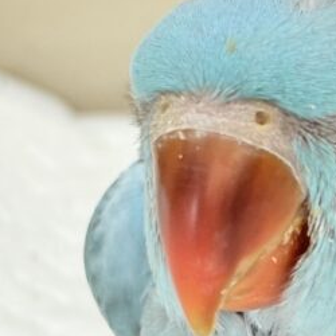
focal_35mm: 221
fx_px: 2427
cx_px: 312
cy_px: 255
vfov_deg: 7.9
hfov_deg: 7.9
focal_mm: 5.96
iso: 64
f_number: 1.6
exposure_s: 1/50
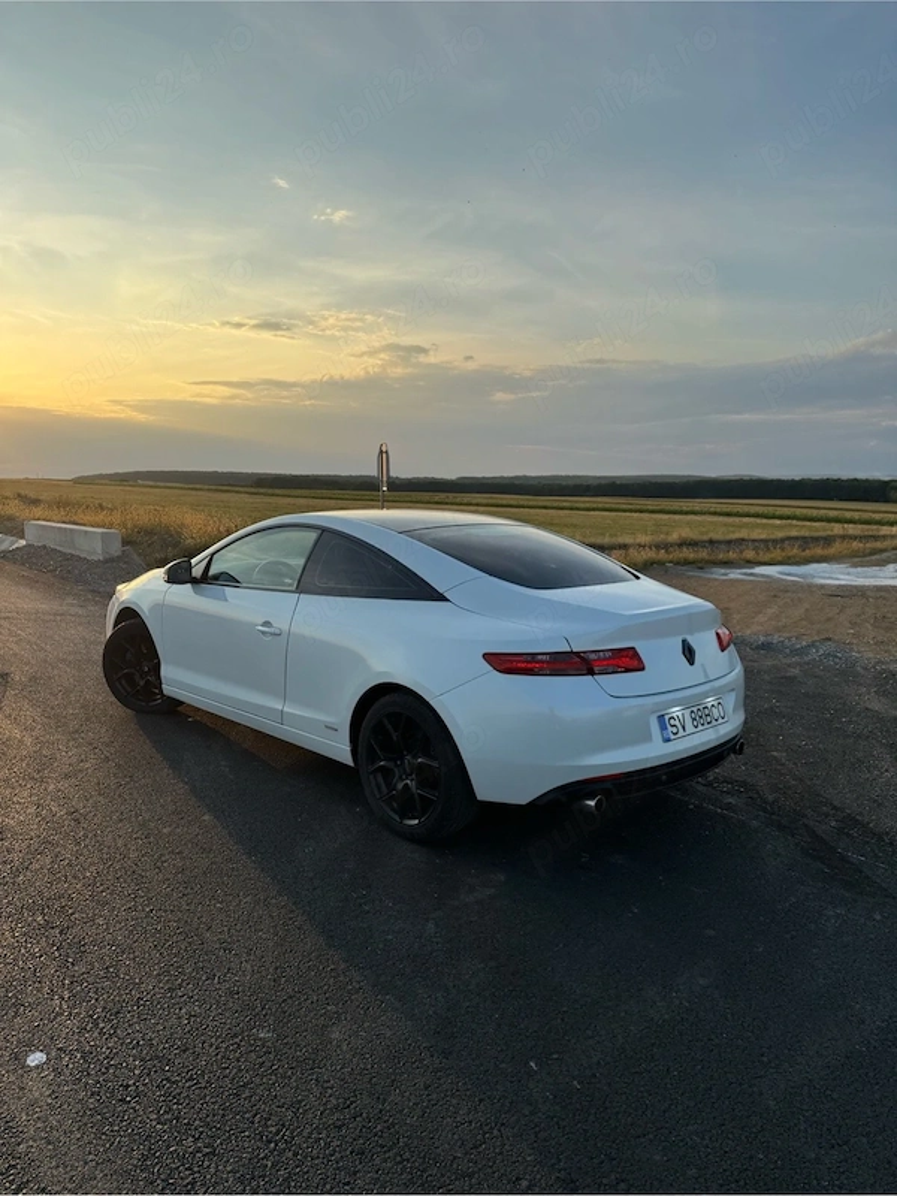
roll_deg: +0.1
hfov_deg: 56.8
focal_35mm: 24
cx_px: 448
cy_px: 598
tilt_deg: -7.8
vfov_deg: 71.6
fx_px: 829
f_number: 1.78
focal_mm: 6.76
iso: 80
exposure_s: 1/2506
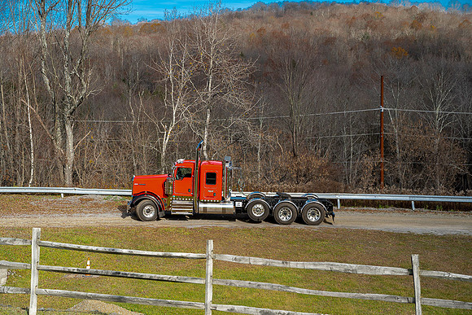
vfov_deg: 21.9
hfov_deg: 32.4
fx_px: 813
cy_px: 158
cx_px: 236
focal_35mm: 62
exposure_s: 1/200
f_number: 4
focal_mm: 62
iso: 100
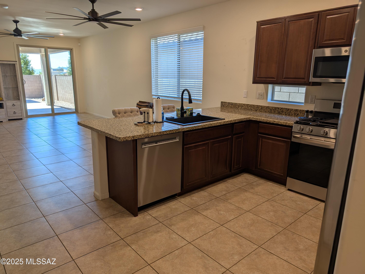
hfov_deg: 71.5
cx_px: 182
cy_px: 137
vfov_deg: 56.9
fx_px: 253
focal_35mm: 24
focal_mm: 6.9
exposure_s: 1/120
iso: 17
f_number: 1.68
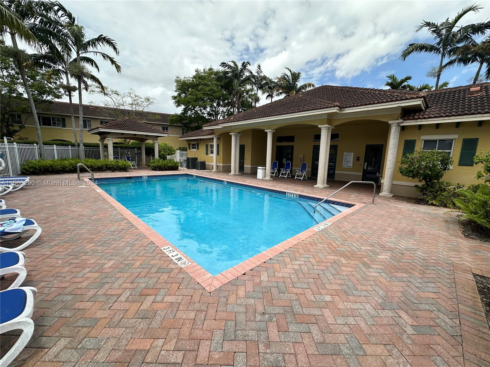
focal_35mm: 14
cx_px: 245
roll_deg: -1.7
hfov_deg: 102.1
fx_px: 198
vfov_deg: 85.7
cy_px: 184
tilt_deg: -7.5
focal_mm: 2.22
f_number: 2.2
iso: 40
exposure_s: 1/1916
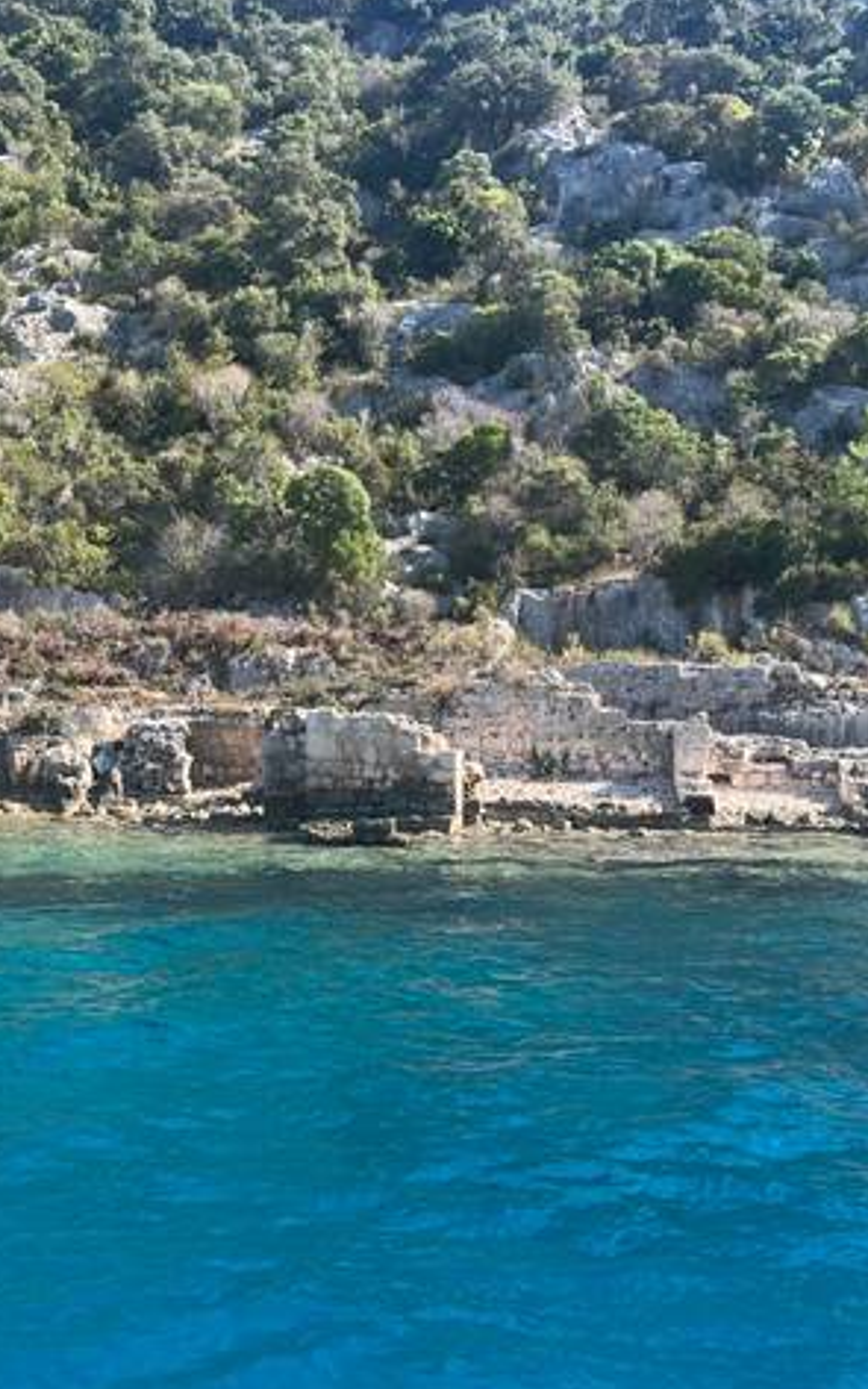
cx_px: 191
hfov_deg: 29.9
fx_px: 1590
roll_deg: +0.5
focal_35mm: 42
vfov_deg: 47.1
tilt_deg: -0.4
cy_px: 780
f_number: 1.6
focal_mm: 5.1
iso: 50
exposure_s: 1/1175
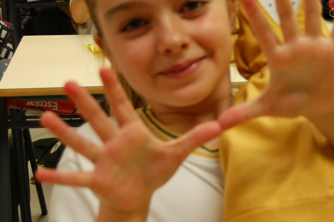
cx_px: 241
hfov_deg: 23.7
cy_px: 85
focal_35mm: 85
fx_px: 788
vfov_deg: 16.0
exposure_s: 1/40
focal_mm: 32
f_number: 4.5
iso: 400
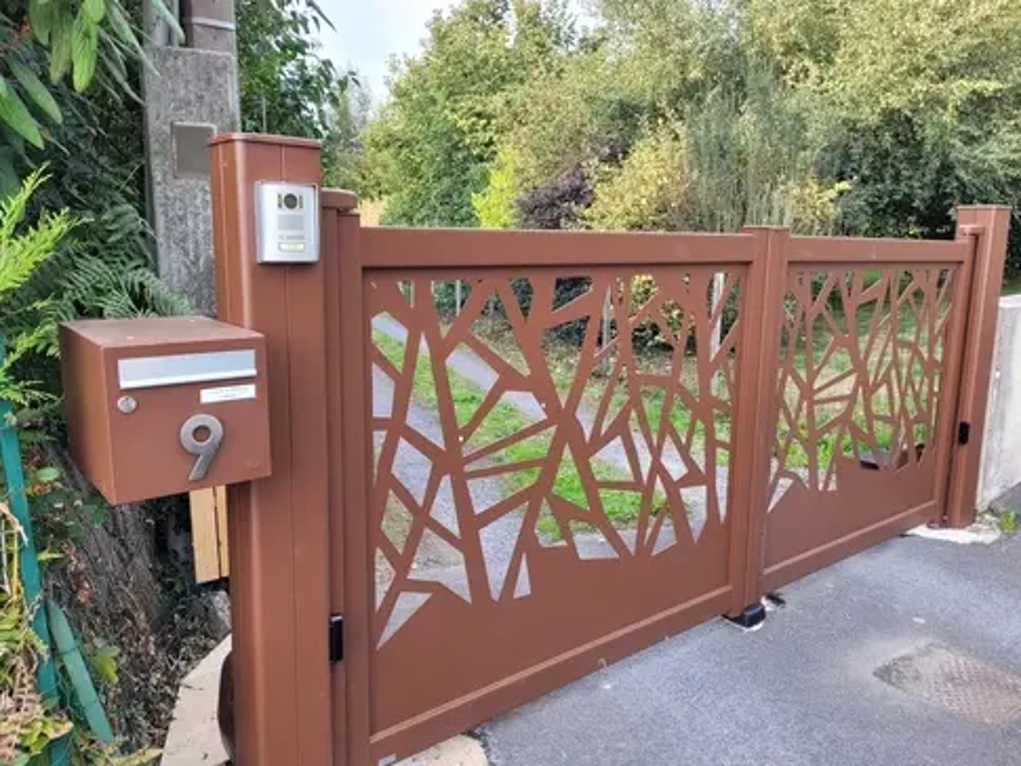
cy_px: 383
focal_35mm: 26
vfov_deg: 53.1
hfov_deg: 67.3
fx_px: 767
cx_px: 510
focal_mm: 5.4
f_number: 1.8
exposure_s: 1/140
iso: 40
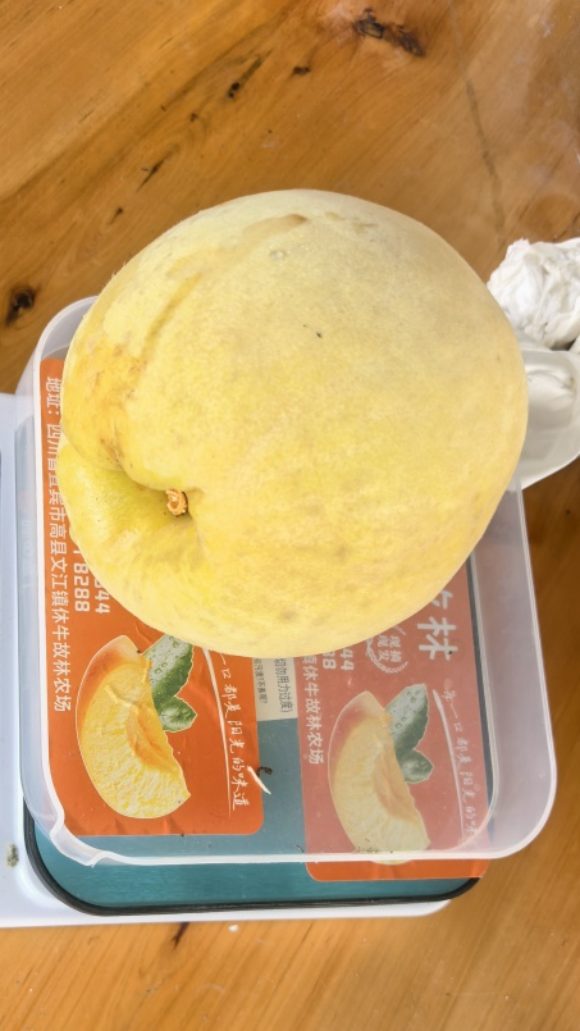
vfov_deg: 51.0
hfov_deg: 29.9
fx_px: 1066
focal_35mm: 39
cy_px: 655
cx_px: 138
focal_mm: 6.98
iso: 1000
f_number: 2
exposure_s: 1/1214
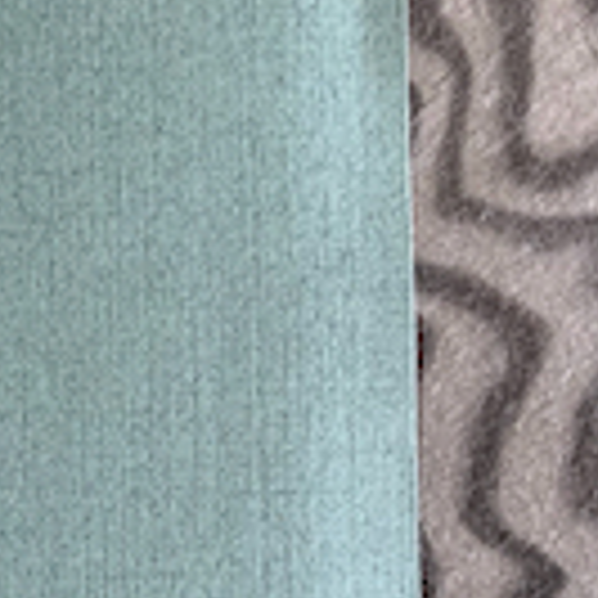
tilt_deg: -88.1
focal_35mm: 111
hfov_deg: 14.5
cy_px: 535
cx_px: -346
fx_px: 2169
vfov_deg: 15.5
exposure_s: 1/121
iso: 80
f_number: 1.8
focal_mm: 4.25
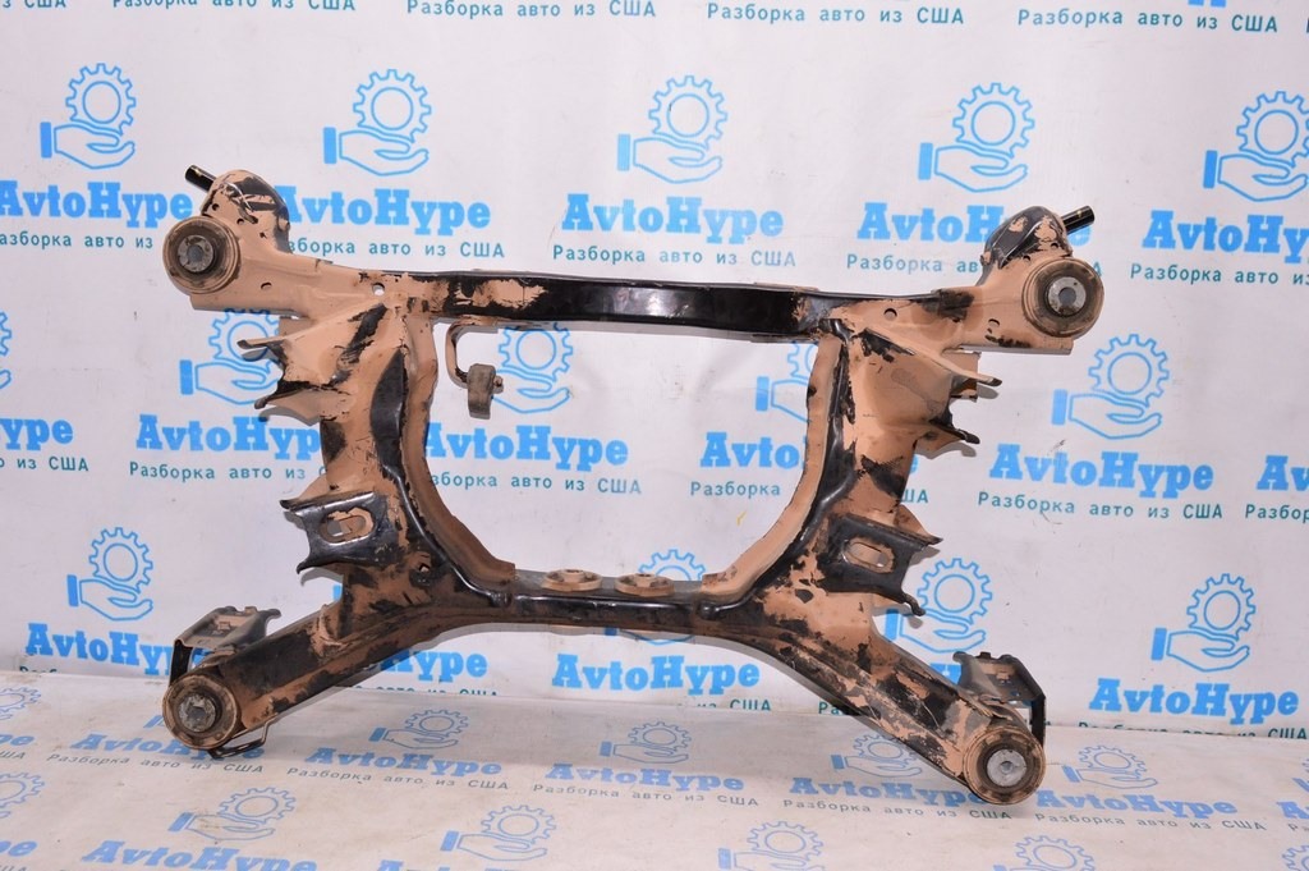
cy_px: 436
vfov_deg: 43.5
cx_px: 654
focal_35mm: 30
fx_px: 1090
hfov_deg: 62.0
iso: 1600
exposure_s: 1/125
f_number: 8
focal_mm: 20
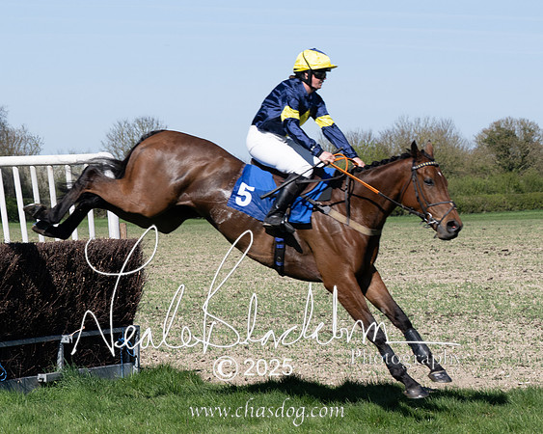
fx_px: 2434
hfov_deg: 12.6
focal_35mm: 152
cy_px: 189
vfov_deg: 10.2
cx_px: -15
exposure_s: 1/1600
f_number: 5
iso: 200
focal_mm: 70
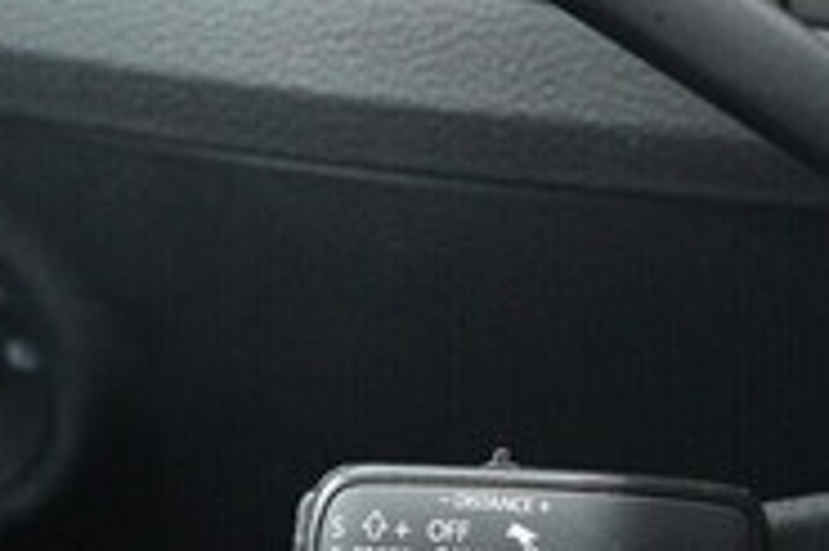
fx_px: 2462
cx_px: 556
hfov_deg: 19.1
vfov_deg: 12.8
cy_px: 278
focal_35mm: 107
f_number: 2.8
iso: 6400
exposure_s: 1/400
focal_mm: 24
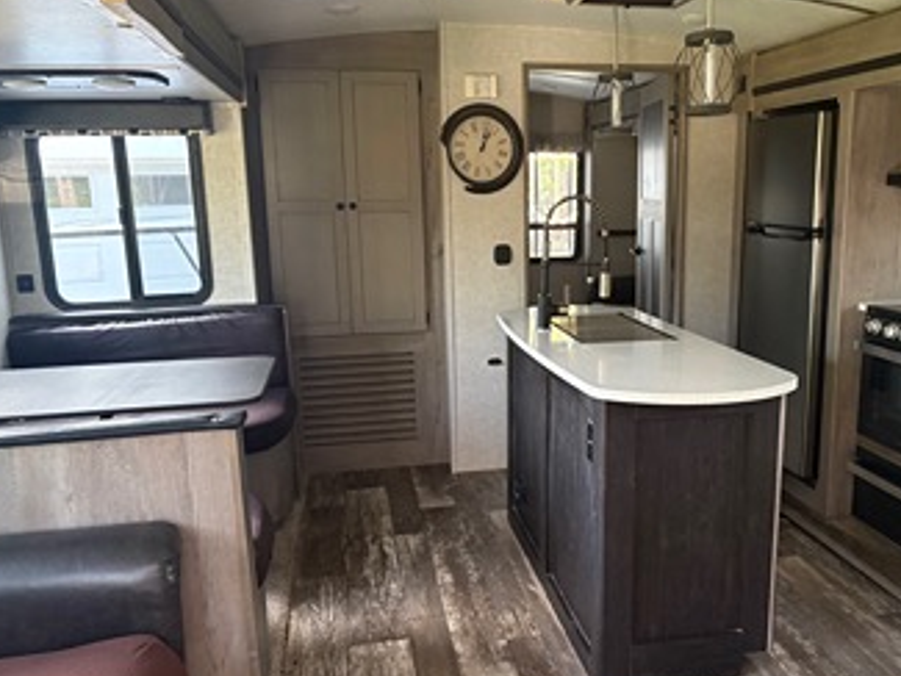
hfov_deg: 56.6
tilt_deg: -9.7
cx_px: 513
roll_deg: +2.1
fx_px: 833
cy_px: 330
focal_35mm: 32
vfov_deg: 44.2
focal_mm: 5.96
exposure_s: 1/40
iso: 400
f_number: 1.6
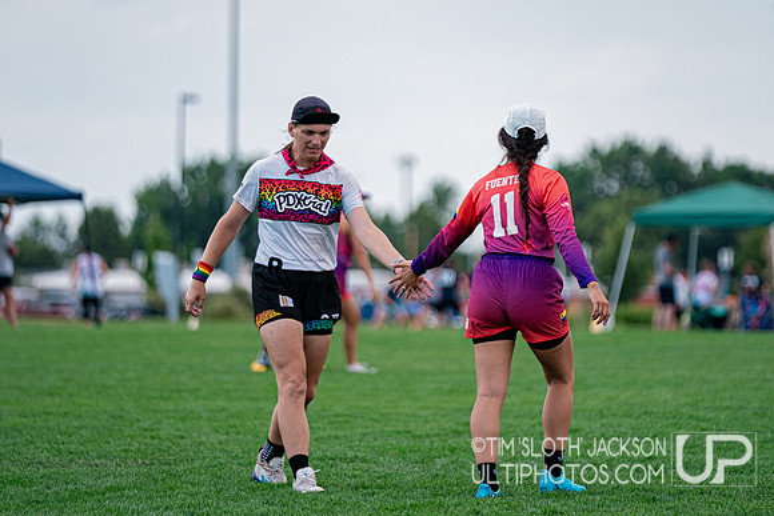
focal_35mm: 288
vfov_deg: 4.8
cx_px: 450
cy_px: 201
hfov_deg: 7.1
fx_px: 6199
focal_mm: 200
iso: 400
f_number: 2.8
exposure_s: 1/4000
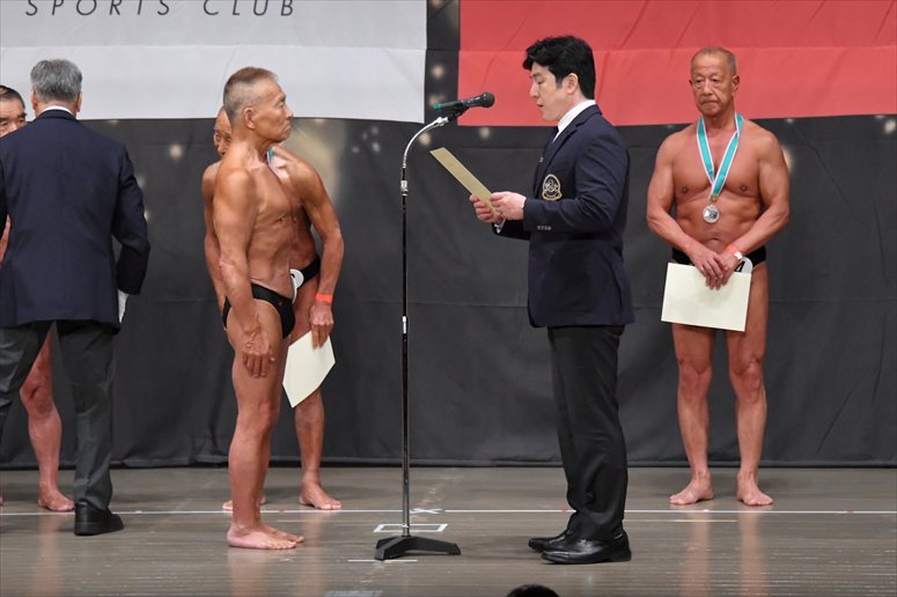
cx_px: 448
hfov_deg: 10.2
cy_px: 298
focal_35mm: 202
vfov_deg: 6.8
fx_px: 5031
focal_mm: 135
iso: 5000
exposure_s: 1/400
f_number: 5.6
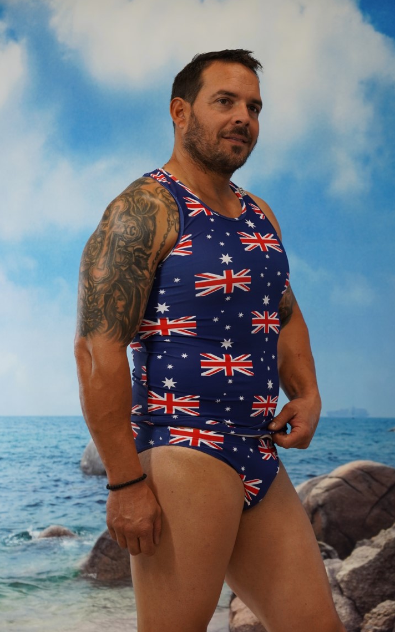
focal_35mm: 67
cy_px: 316
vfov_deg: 30.6
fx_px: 1154
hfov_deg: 19.4
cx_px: 203
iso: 800
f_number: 5
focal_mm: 65
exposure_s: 1/125
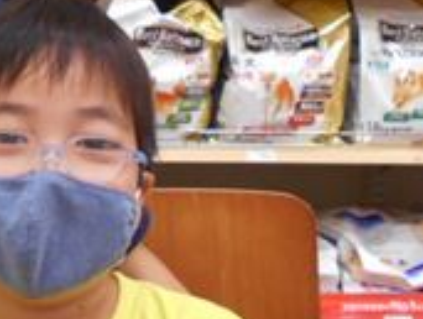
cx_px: -22
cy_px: 104
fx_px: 1114
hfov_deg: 20.6
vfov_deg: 16.3
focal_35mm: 91
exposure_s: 1/30
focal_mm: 4.6
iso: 160
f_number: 3.2
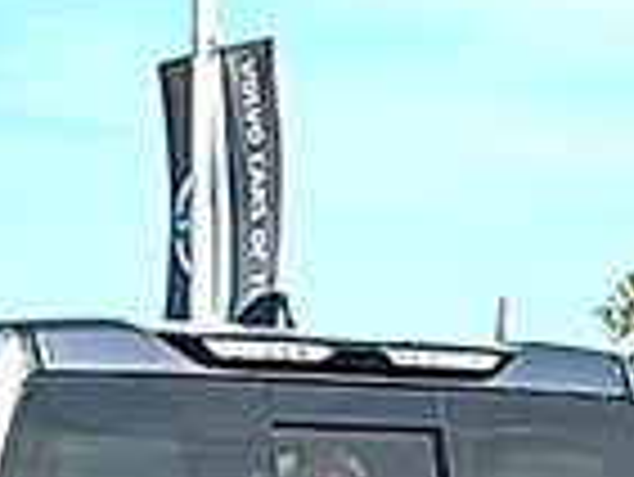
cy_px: 830
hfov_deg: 10.4
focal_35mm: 189
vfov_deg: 7.6
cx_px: 450
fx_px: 3465
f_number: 1.78
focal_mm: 6.86
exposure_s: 1/3891
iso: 80
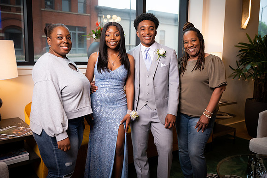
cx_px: 134
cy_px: 89
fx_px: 248
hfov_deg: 56.5
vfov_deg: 39.4
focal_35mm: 34
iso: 1600
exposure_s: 1/250
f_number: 3.5
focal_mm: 33.5
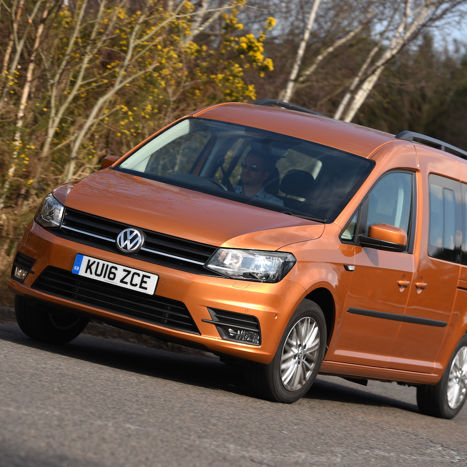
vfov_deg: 11.1
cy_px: 233
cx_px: 236
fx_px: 2396
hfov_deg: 11.1
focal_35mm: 157
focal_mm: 122
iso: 50
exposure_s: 1/400
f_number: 4
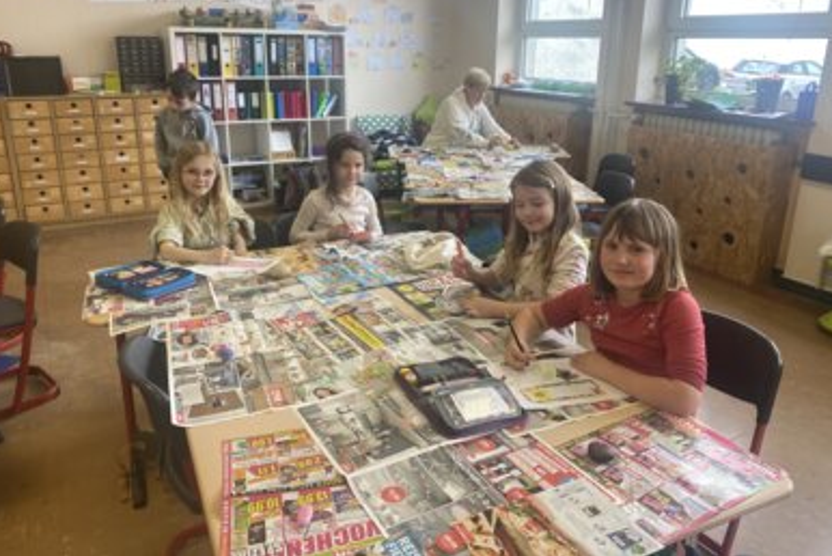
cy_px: 235
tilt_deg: -17.0
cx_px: 418
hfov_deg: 65.4
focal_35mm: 28
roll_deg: -1.1
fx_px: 648
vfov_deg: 46.3
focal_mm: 4.25
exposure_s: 1/100
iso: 100
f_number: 1.8
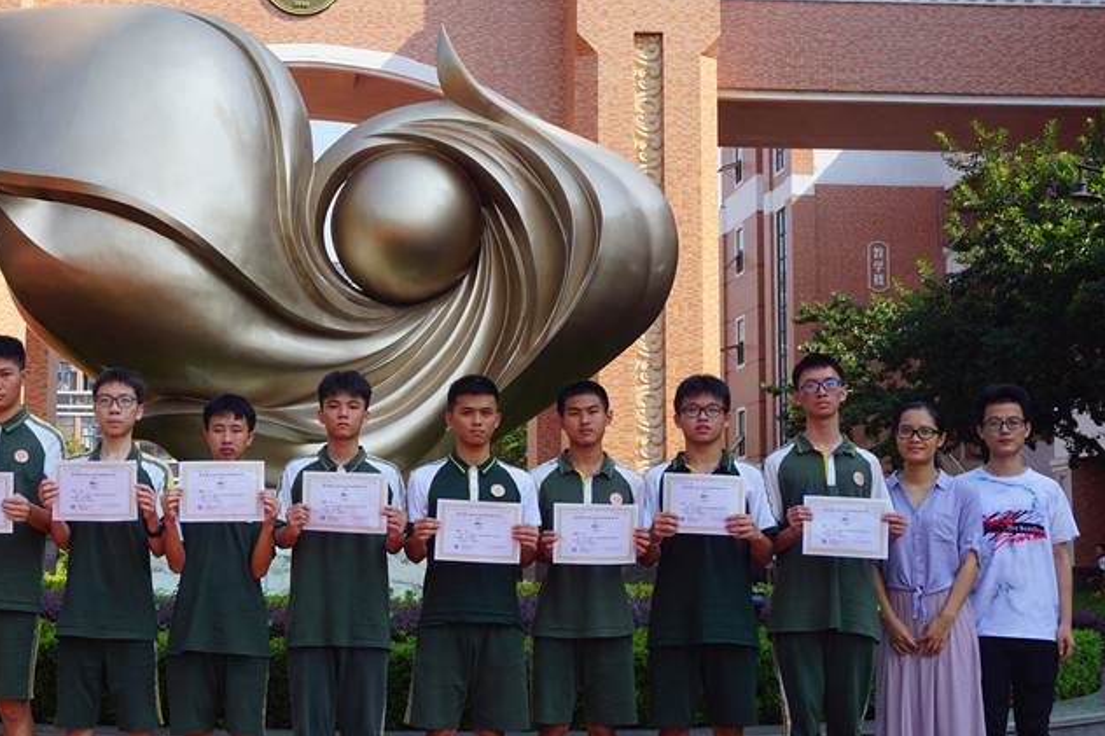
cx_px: 357
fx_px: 1771
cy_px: 351
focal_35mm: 58
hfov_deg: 34.3
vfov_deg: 23.5
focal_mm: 27
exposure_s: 1/100
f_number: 9
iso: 100
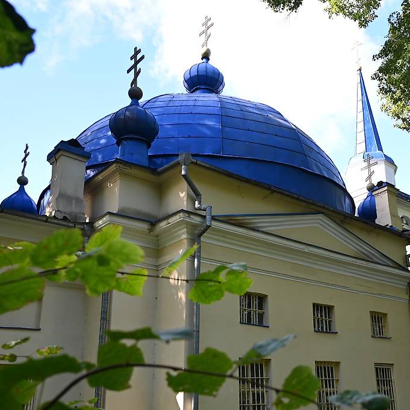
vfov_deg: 46.0
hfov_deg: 45.4
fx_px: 482
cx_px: 270
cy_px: 218
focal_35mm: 36
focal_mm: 24
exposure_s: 1/250
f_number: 4.5
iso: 200
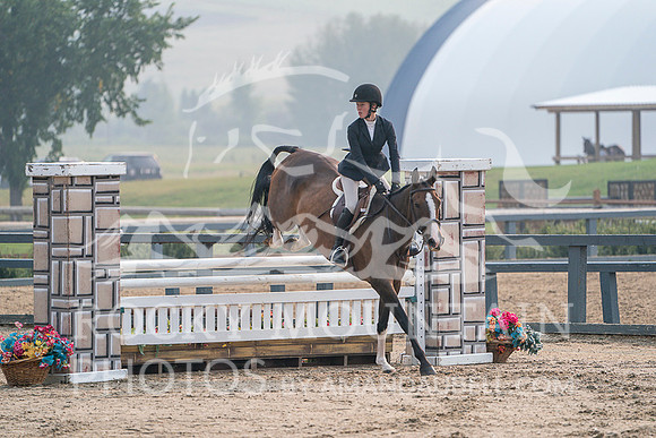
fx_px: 6525
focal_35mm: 358
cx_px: 328
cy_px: 219
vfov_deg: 3.8
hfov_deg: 5.8
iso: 500
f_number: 5.6
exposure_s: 1/1000
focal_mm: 358
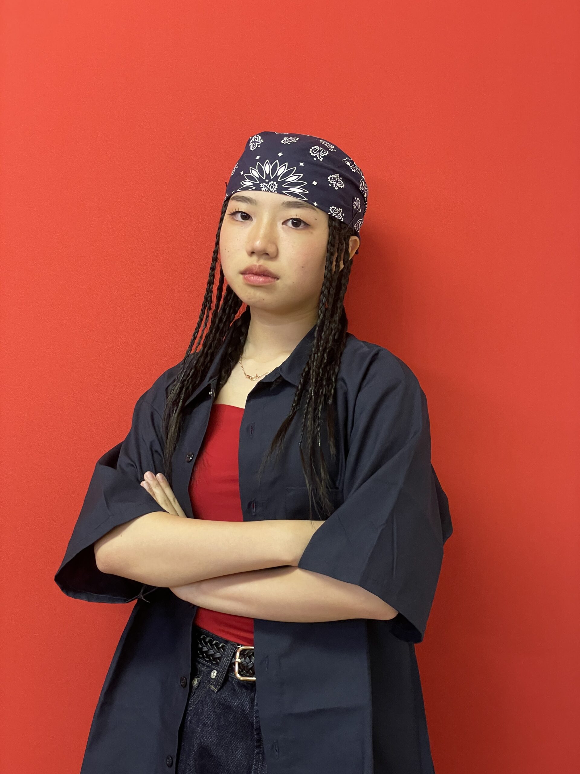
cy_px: 387
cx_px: 290
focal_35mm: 52
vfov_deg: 36.8
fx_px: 1162
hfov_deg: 28.0
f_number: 2
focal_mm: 6
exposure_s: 1/50
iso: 200
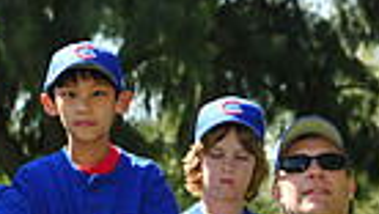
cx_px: -209
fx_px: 3542
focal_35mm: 352
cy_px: 283
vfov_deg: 3.5
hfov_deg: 6.0
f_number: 7.1
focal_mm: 80
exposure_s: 1/200
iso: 200
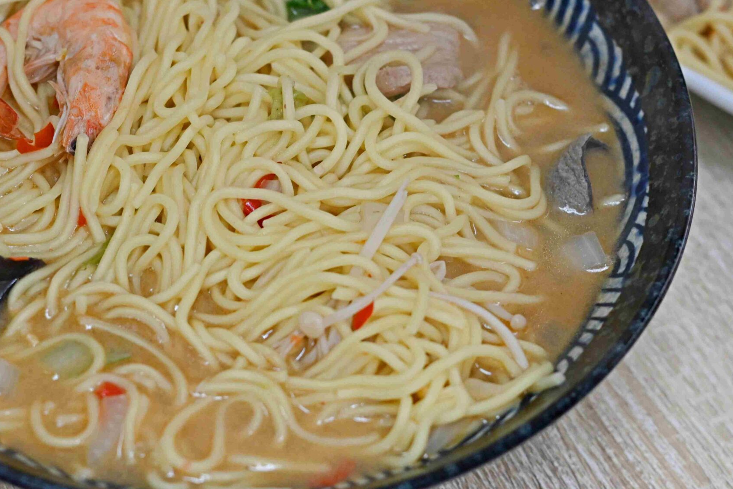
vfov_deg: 12.0
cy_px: 150
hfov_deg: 17.9
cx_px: 270
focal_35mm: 114
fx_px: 2321
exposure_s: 1/200
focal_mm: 50
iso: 640
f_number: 3.2
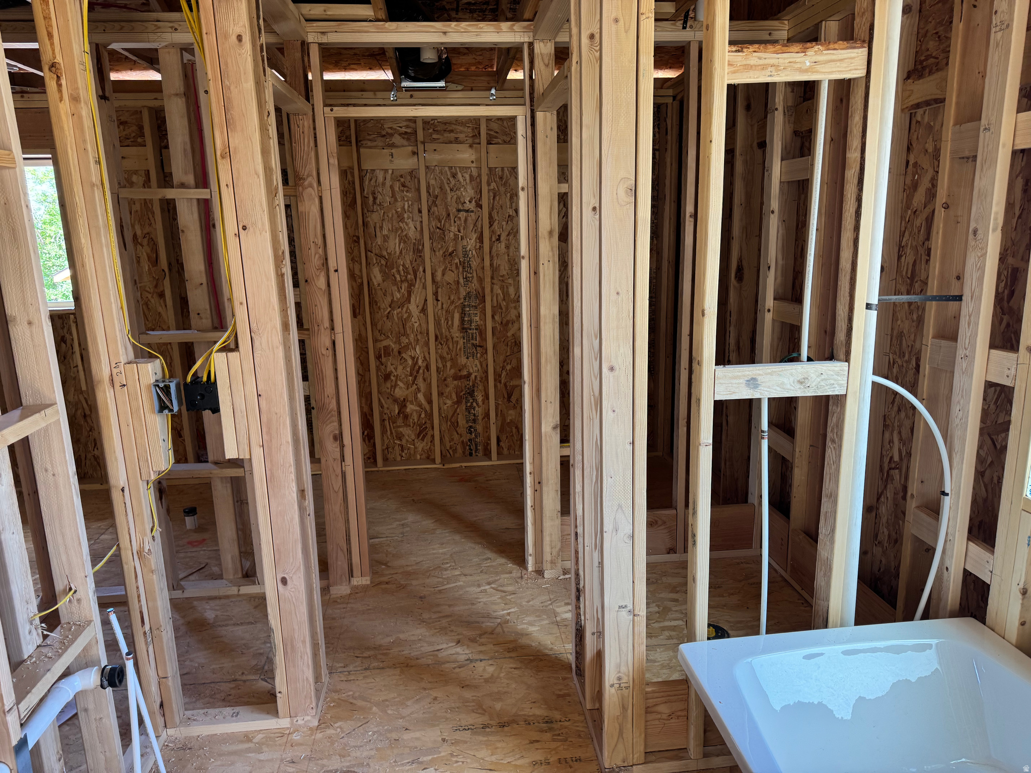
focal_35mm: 24
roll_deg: +1.7
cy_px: 386
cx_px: 516
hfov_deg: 71.6
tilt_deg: -10.0
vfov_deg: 56.8
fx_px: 715
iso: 160
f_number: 1.78
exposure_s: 1/121
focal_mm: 6.76
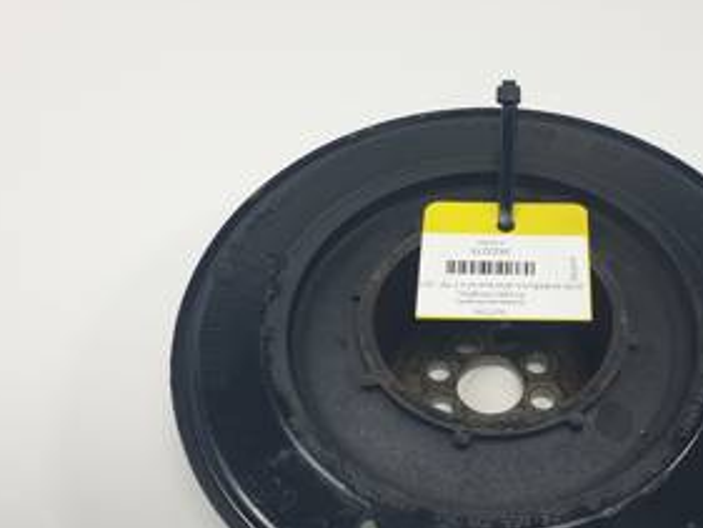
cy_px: 365
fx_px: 752
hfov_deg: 49.1
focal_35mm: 37
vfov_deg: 38.1
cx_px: 480
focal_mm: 4.3
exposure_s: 1/198
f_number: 2.4
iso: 50
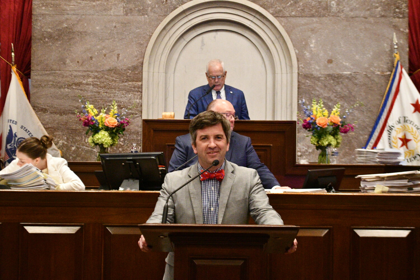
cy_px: 140
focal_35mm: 69
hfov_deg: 29.2
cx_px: 210
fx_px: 805
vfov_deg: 19.7
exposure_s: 1/60
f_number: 5.3
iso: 11400
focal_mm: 46
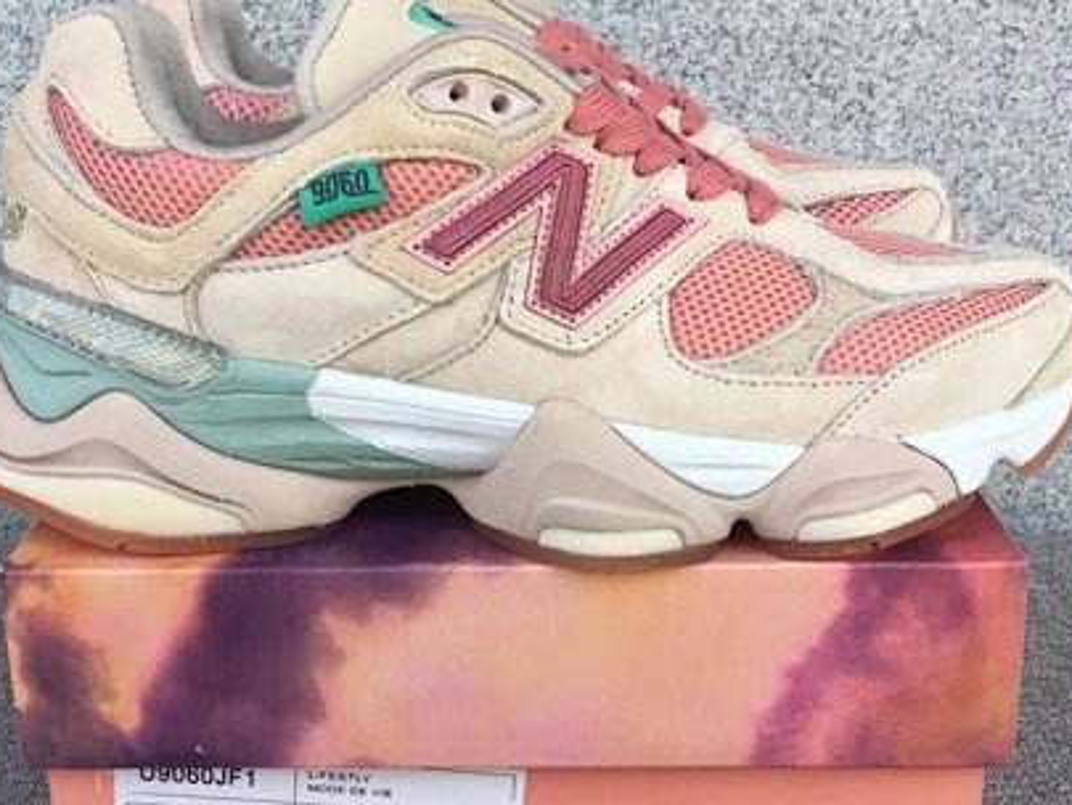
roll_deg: +0.9
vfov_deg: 29.6
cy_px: 487
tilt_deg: -21.4
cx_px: 516
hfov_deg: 38.9
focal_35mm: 49
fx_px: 1518
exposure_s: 1/210
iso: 25
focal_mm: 3.3
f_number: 2.4
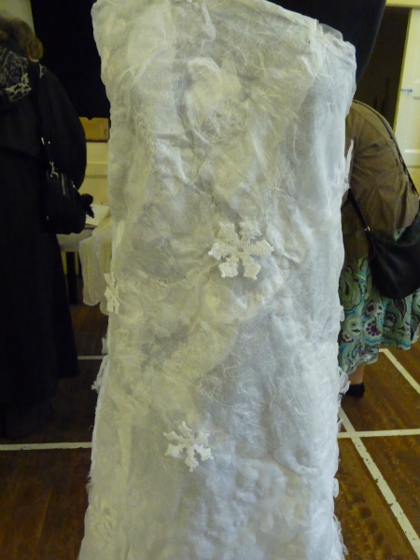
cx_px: 210
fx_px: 582
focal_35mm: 36
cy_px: 280
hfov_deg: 39.7
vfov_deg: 51.4
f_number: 3.7
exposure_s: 1/40
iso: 800
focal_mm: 6
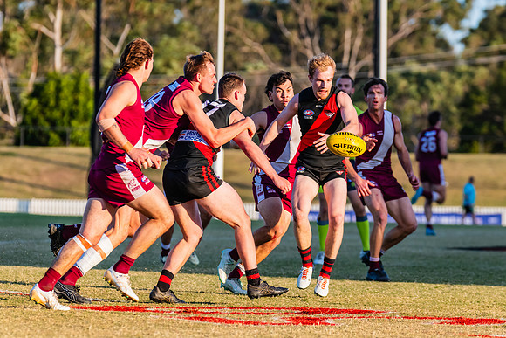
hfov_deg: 7.2
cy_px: 154
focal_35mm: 286
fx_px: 4018
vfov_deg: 4.8
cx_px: 257
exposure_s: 1/1600
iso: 800
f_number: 5.6
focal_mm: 240
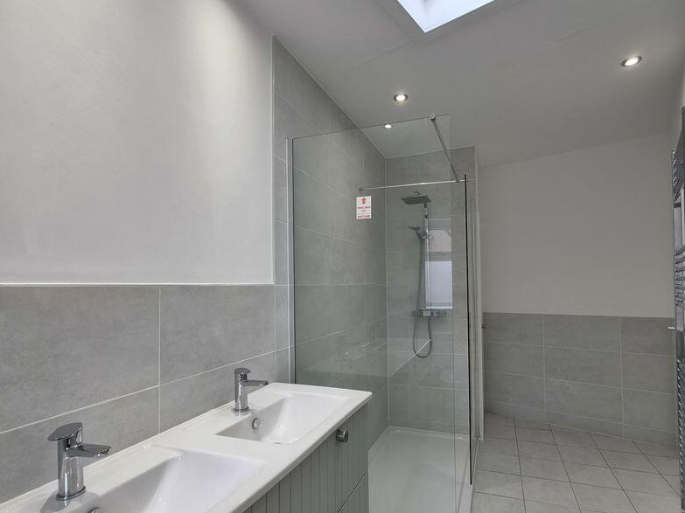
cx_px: 372
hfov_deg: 90.8
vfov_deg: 74.5
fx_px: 336
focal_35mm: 17
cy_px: 281
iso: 50
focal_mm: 2.2
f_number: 2.2
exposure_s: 1/100
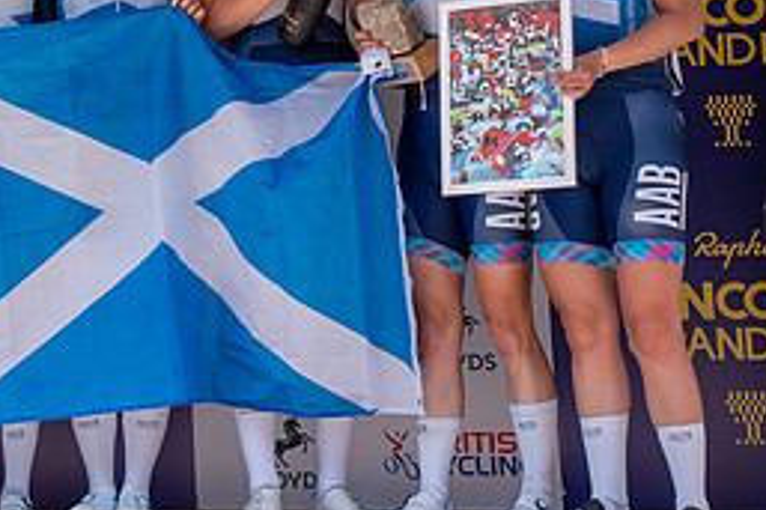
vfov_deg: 8.7
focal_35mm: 156
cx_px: -69
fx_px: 3317
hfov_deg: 12.9
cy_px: -1
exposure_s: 1/800
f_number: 4
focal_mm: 69
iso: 100
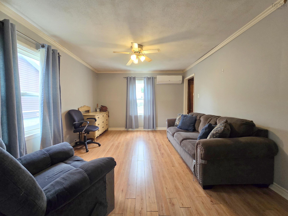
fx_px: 108
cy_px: 108
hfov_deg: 106.2
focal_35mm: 13
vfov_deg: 89.9
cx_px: 144
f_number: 2.2
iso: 160
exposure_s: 1/60
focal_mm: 2.2
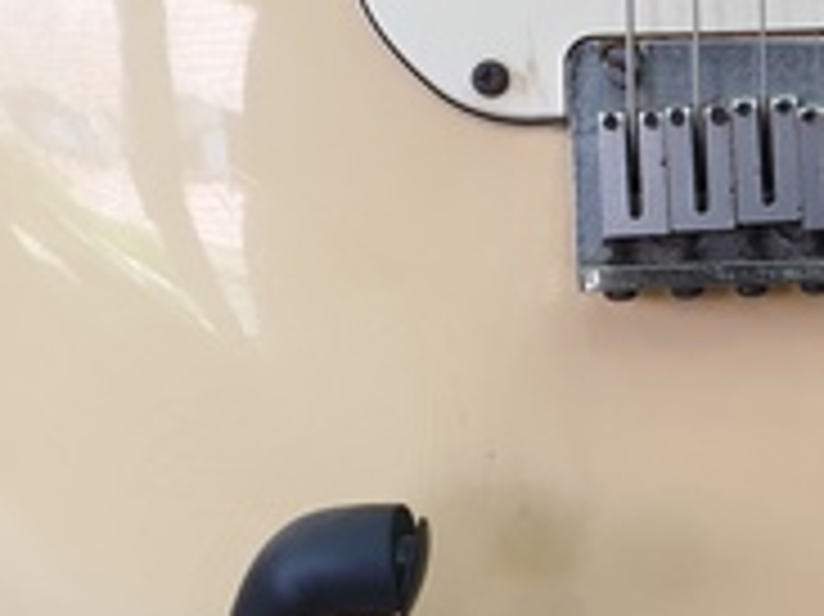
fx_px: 1689
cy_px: 263
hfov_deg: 26.3
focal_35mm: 71
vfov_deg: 20.7
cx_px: 774
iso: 80
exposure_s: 1/50
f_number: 2.4
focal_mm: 4.3
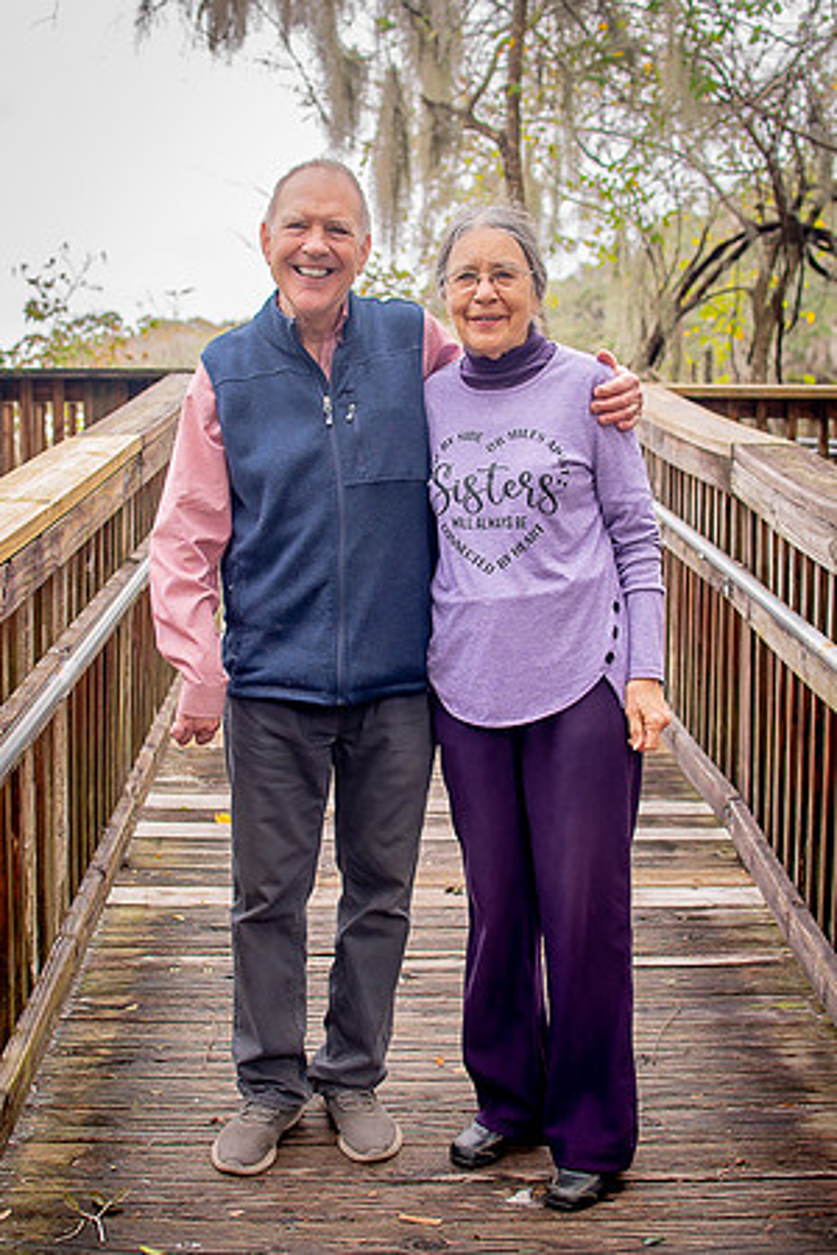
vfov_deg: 38.2
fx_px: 1813
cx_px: 418
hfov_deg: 26.0
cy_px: 628
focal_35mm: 52
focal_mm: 35
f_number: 3.5
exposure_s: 1/250
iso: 200
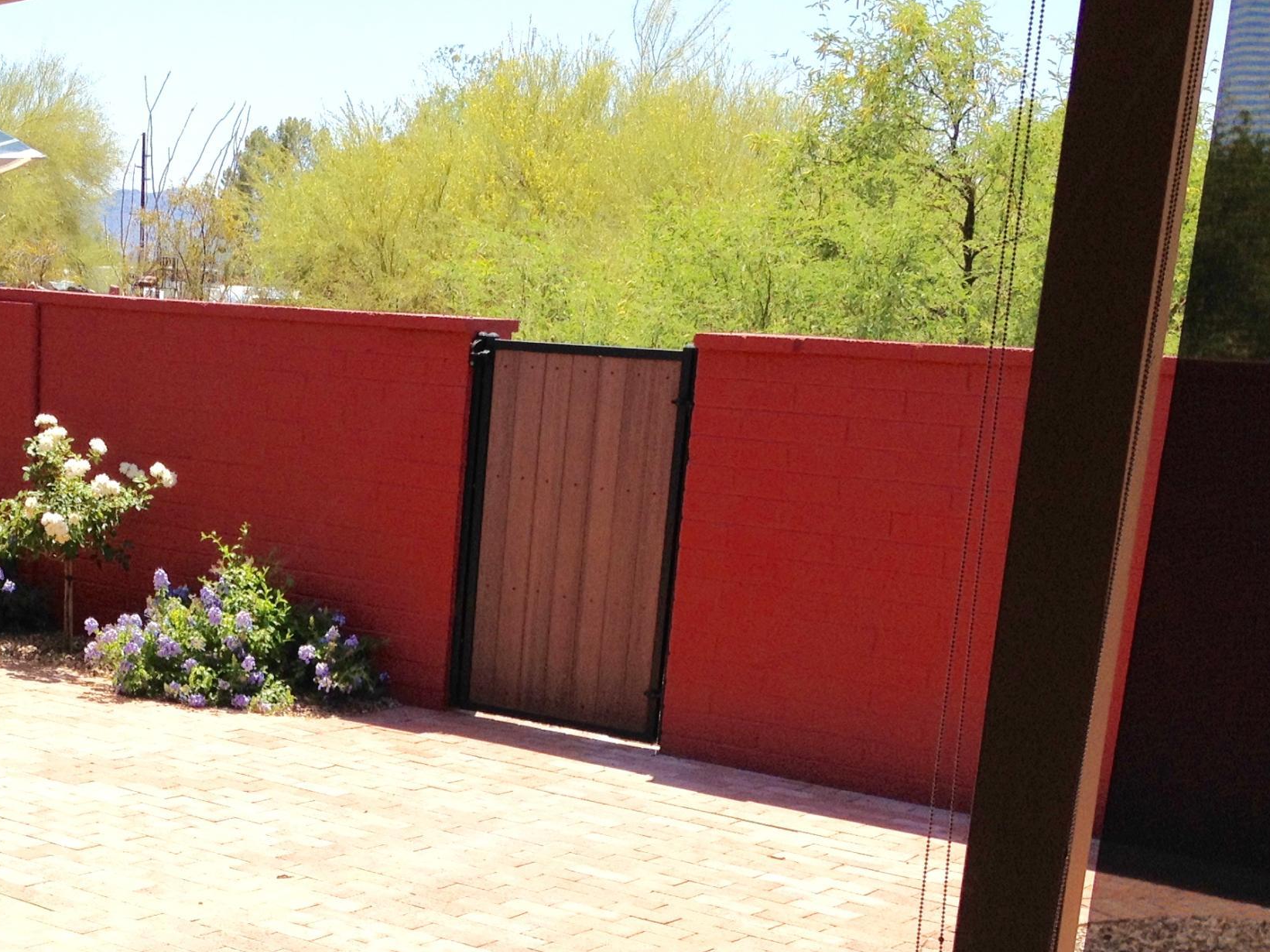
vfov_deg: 22.4
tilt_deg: -15.0
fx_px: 2348
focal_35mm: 64
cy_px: 844
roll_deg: -3.1
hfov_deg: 29.7
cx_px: 275
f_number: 2.4
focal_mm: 4.28
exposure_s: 1/1314
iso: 50
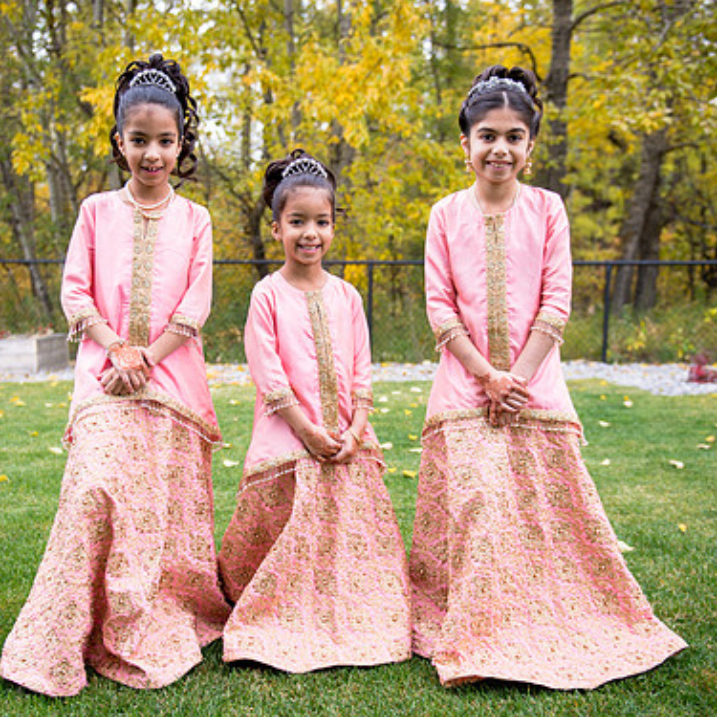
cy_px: 363
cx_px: 302
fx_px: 984
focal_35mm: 42
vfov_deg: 40.0
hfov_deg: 39.9
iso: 100
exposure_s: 1/200
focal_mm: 32
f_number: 2.8
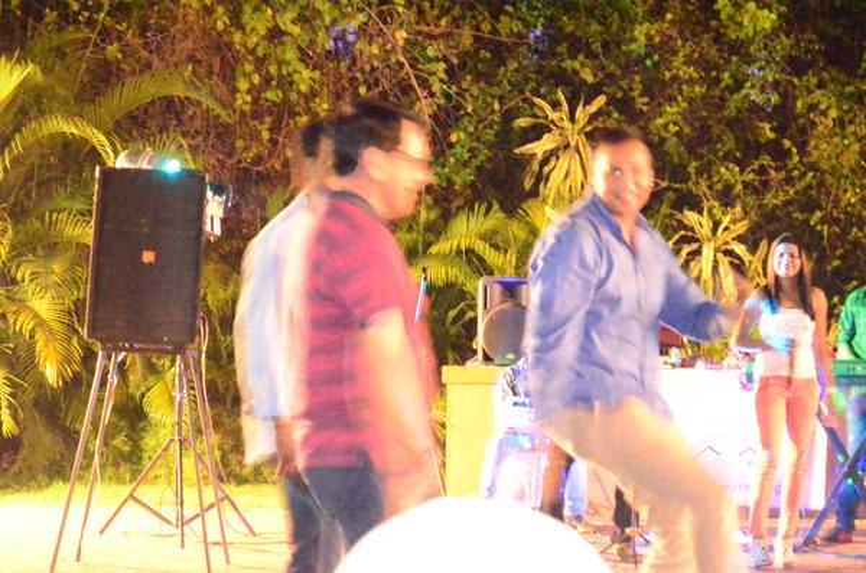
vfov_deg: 16.5
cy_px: 286
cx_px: 433
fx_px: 1980
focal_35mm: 82
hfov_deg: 24.7
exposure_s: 1/10
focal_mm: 55
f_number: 5.6
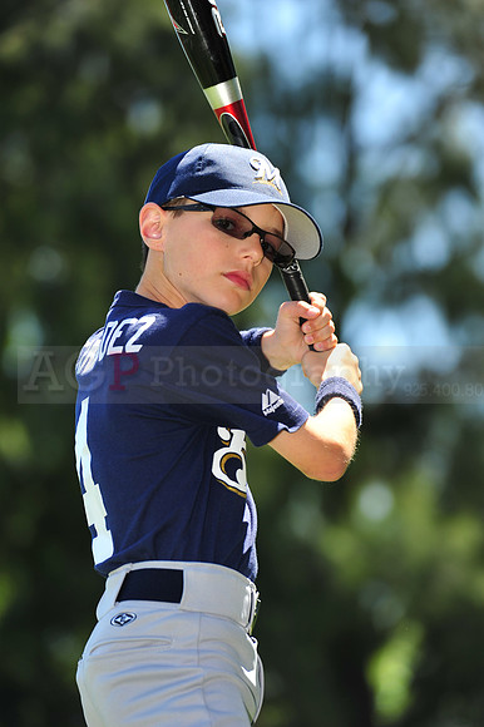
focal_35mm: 200
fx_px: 4038
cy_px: 364
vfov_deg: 10.3
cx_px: 242
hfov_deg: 6.9
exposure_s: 1/640
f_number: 4
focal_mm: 200
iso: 200
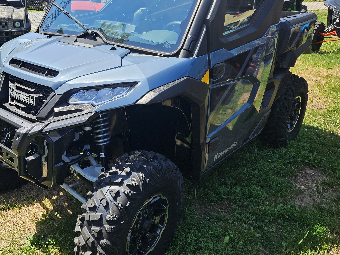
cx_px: 119
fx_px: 344
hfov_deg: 51.8
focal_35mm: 35
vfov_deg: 40.4
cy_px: 94
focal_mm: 5.4
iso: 25
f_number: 1.8
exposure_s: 1/1022
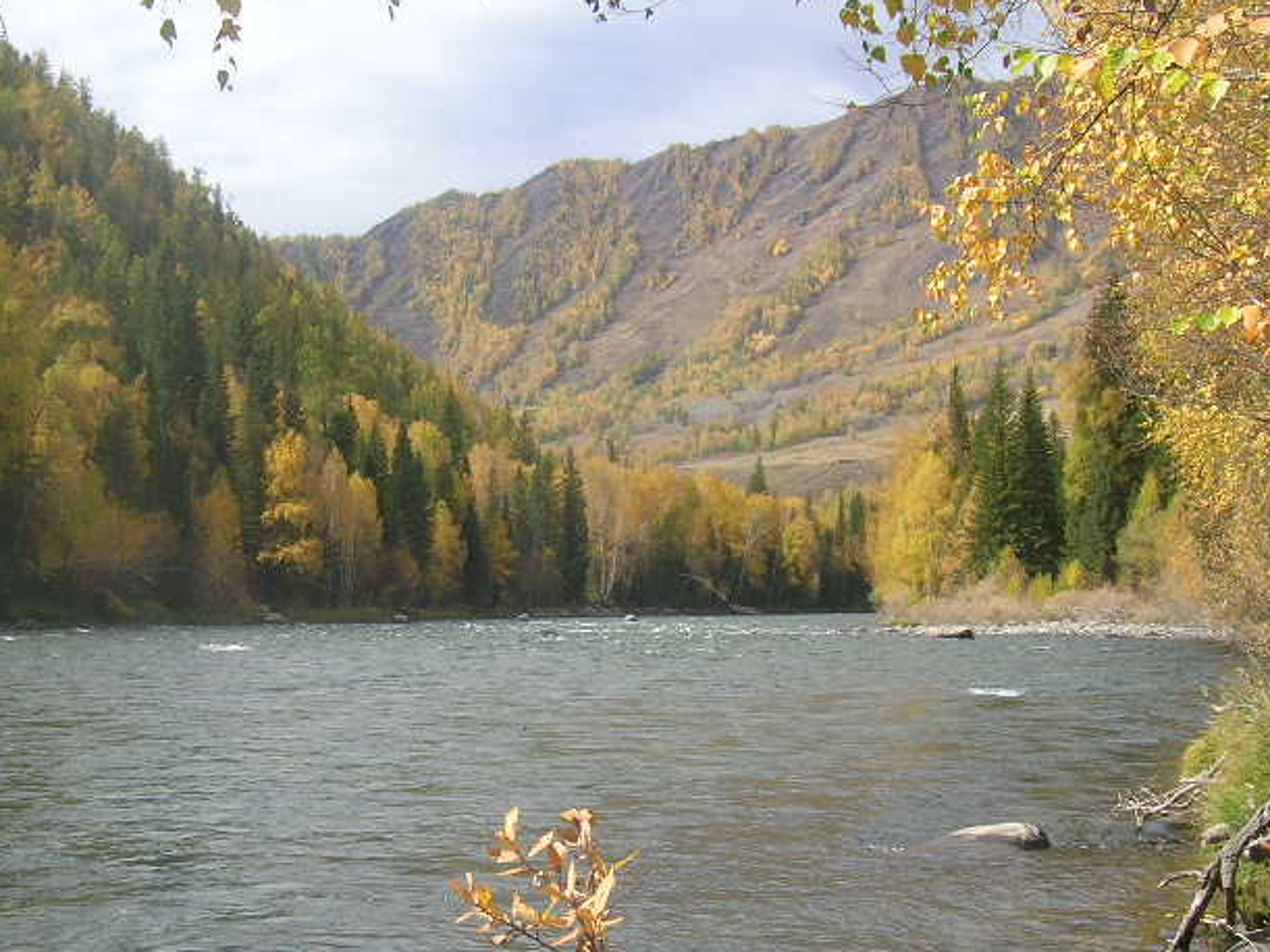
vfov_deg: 25.6
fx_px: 2091
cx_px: 543
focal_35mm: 57
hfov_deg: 33.7
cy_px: 607
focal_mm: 5.7
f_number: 4.9
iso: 50
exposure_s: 1/265
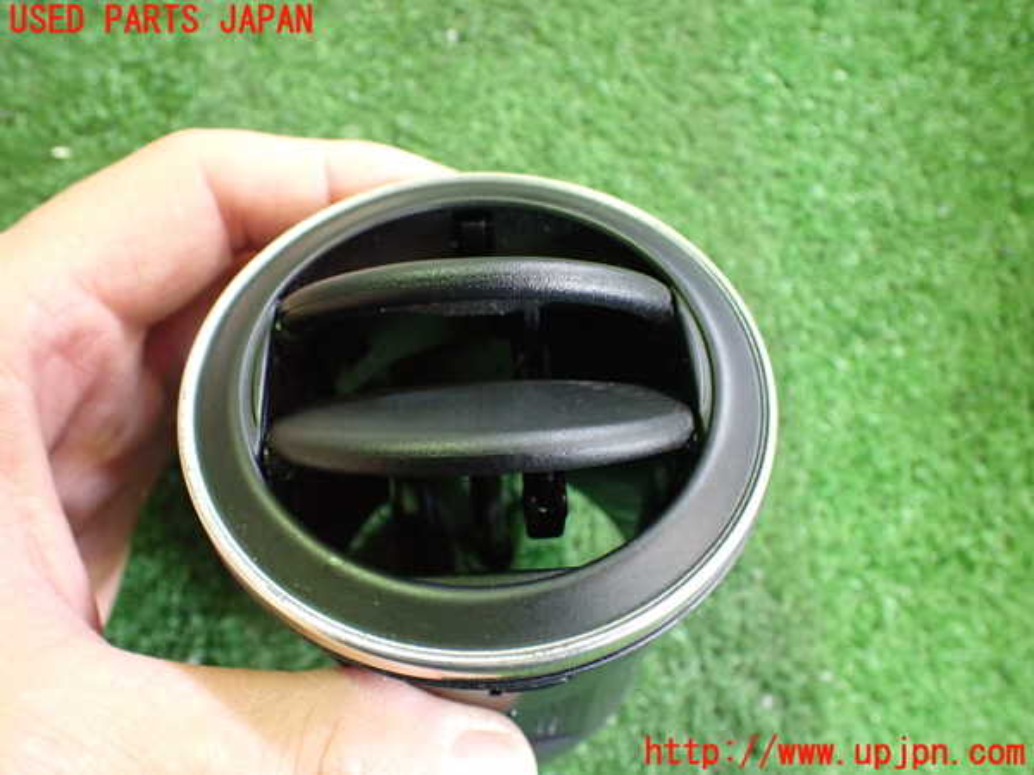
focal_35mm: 30
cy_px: 388
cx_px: 517
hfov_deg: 60.0
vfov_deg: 46.8
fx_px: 896
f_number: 2.3
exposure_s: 1/30
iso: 800
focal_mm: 5.4
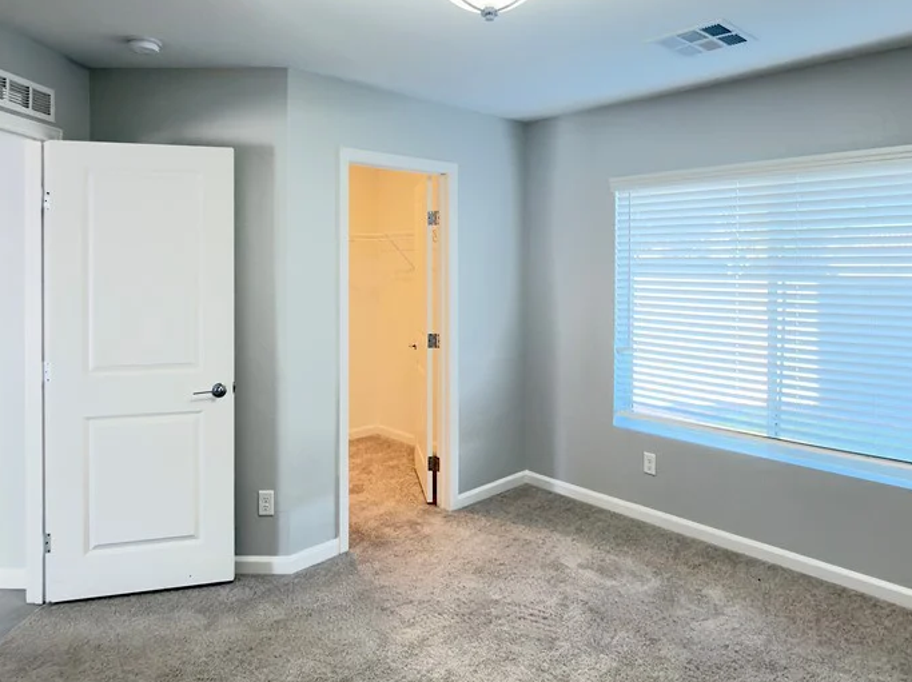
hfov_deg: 79.0
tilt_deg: -6.7
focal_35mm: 21
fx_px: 553
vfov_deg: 63.3
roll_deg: +0.9
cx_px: 483
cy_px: 317
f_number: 2.2
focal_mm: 2.22
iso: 160
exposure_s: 1/30
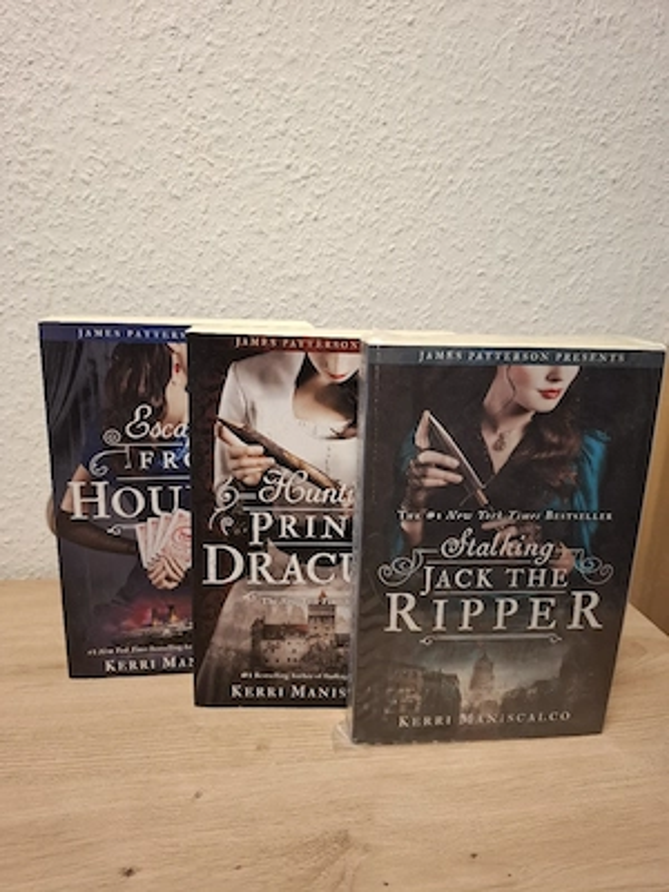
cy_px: 446
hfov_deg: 58.9
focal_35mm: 23
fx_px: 593
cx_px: 334
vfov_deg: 73.9
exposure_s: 1/50
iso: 250
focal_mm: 5.54
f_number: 1.8
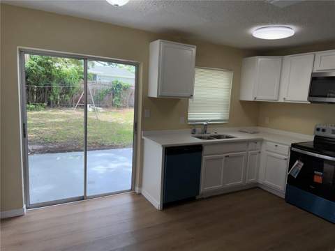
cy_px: 126
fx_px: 232
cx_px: 168
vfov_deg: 56.8
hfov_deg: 71.6
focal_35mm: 24
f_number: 1.78
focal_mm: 6.76
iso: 80
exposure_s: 1/1106
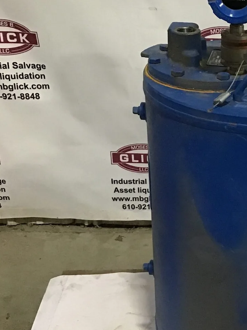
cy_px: 212
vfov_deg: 29.7
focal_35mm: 65
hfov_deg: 21.7
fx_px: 619
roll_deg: -2.7
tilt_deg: -30.3
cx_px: 249
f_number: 2.4
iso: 160
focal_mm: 3.3
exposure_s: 1/30
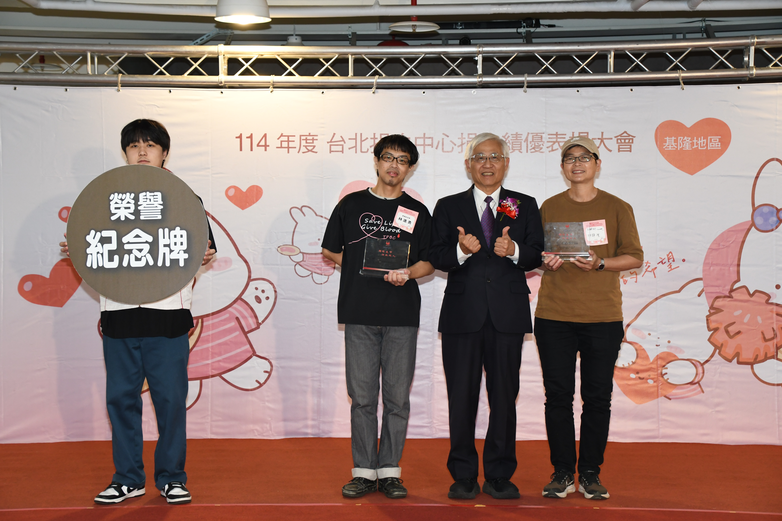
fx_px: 1434
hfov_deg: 30.5
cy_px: 260
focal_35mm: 66
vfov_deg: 20.6
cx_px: 391
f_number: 4.5
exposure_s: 1/125
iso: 800
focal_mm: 44
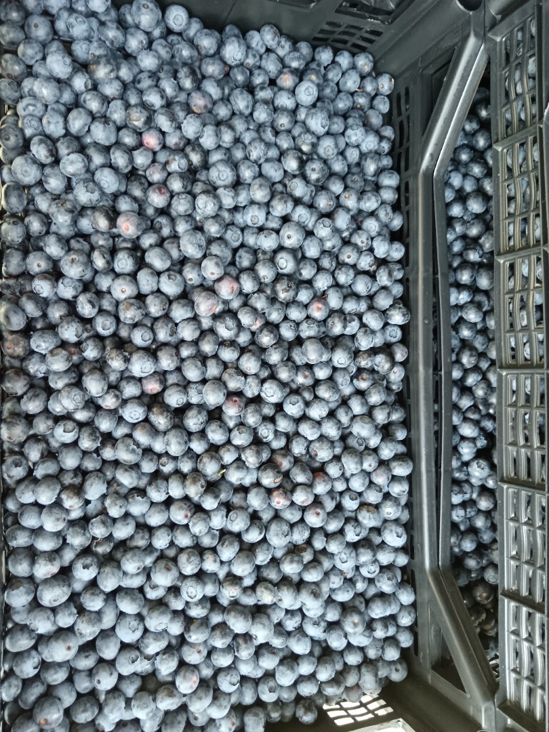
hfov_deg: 51.4
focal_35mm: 27
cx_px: 274
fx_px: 571
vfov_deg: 65.3
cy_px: 366
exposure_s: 1/25
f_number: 1.9
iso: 1457
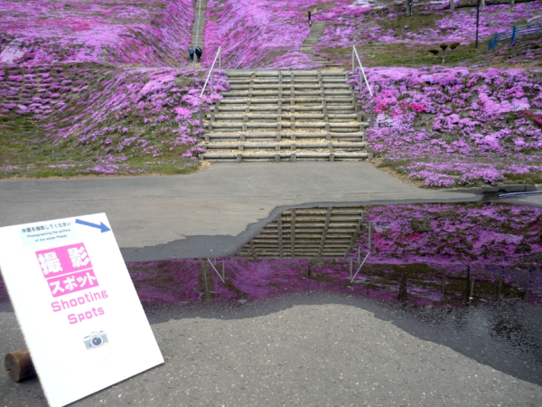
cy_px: 204
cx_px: 271
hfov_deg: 55.4
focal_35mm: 33
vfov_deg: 42.9
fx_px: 517
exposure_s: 1/400
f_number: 2.8
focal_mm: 5.5
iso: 100
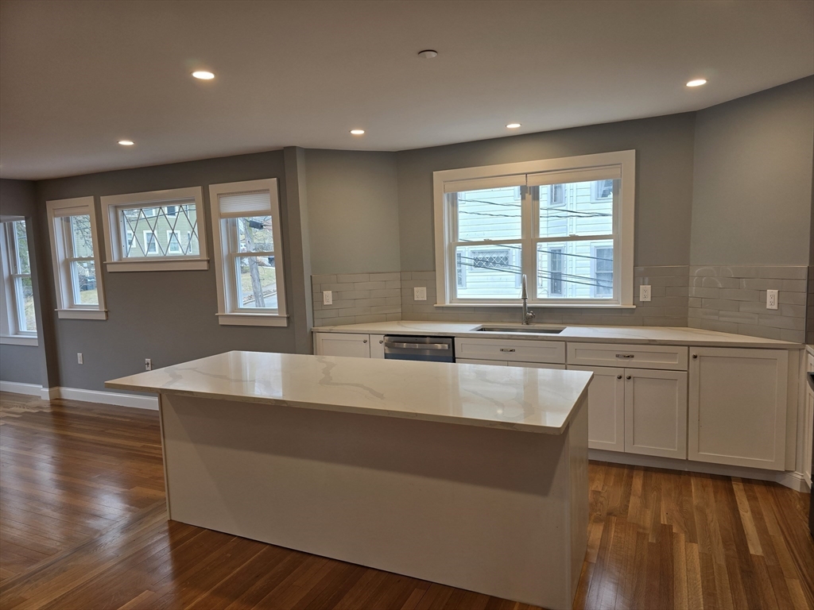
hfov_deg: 73.9
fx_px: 541
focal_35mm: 23
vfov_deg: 58.9
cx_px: 407
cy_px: 305
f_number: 1.7
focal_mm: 6.3
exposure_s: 1/120
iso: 40
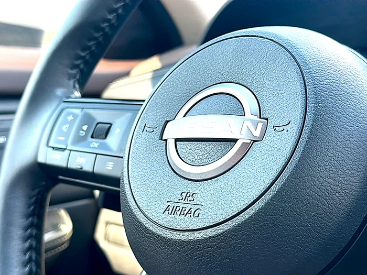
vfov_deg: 34.3
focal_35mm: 42
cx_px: 184
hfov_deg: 44.8
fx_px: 445
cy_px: 138
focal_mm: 6.86
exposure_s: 1/90
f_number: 1.78
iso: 50
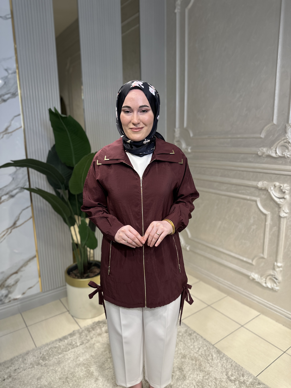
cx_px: 146
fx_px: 269
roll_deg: +0.6
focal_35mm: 24
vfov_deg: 71.6
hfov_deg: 56.8
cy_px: 194
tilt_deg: -12.1
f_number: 1.78
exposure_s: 1/393
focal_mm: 6.86
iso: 80
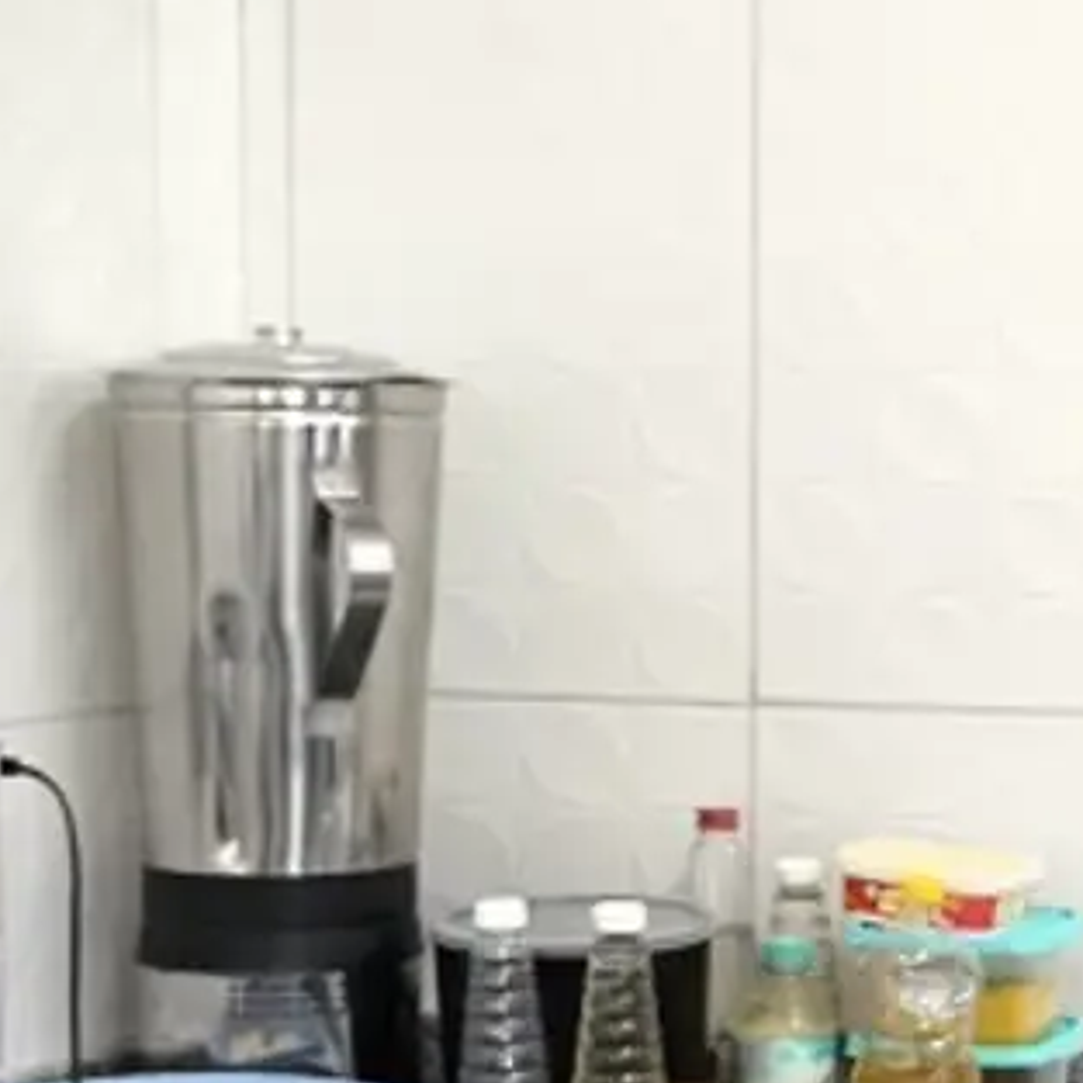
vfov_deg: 19.0
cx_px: 1190
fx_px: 3221
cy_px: 758
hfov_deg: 18.4
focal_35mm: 91
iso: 800
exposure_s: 1/60
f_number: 1.65
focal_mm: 6.14
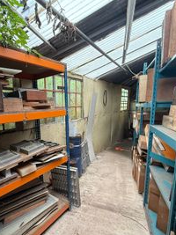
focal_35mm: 21
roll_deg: +2.1
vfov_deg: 78.8
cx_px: 51
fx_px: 142
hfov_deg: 61.0
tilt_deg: -10.3
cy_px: 129
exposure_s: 1/99
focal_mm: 2.22
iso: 250
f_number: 2.2
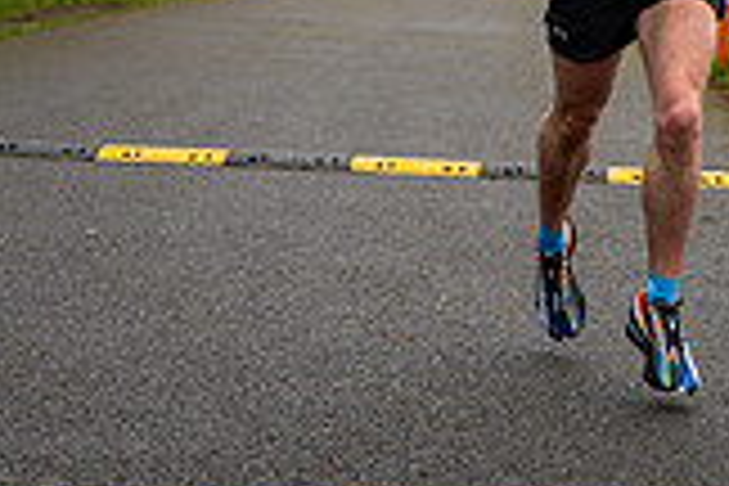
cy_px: -344
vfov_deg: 9.7
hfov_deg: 15.0
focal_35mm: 136
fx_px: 2754
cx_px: 495
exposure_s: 1/1250
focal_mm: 38
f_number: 2.8
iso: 110
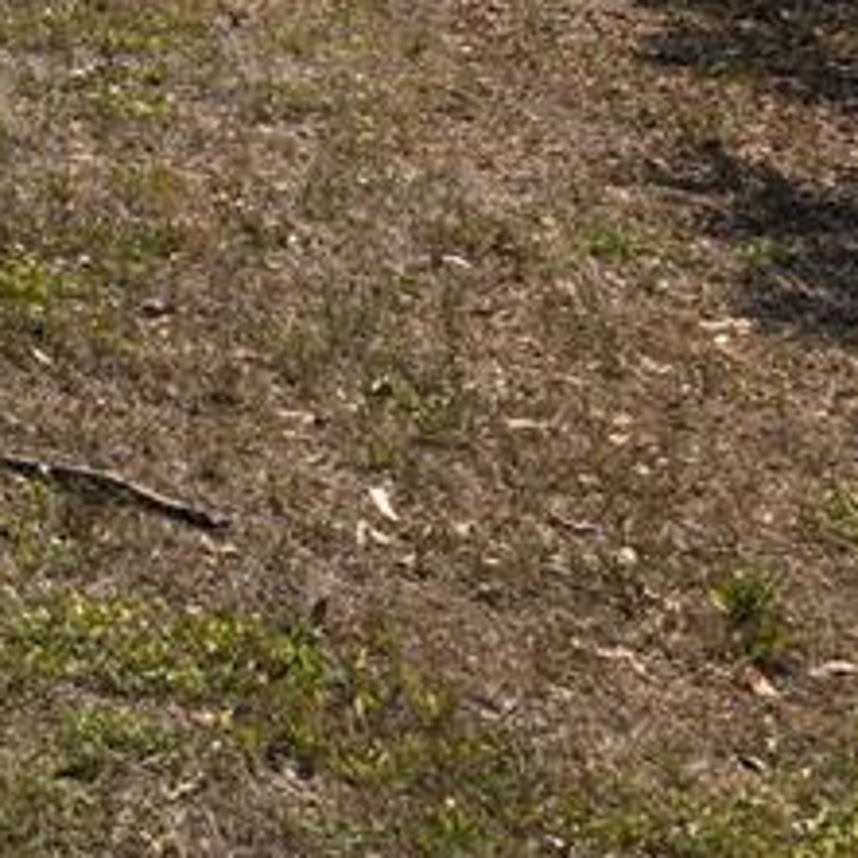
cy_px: -346
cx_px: -699
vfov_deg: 17.1
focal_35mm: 94
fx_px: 2636
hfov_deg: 15.7
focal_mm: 5.4
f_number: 1.8
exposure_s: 1/3345
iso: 25
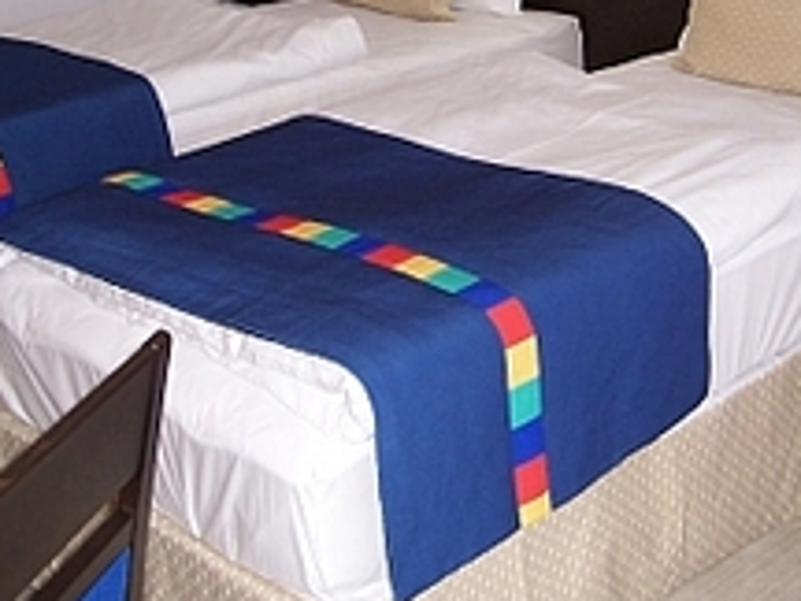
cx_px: 467
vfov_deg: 22.8
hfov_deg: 30.7
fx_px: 1458
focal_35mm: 63
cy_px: 89
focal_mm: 5.6
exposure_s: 1/60
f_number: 2.7
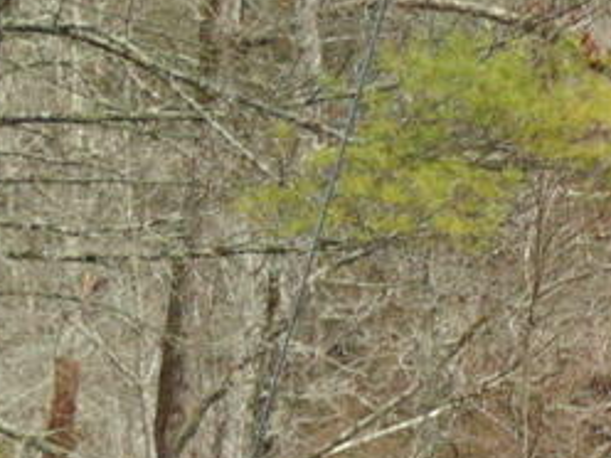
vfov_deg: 6.5
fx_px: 4042
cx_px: 870
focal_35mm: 229
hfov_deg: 8.5
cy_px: 325
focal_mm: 12.8
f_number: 3.7
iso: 200
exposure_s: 1/60
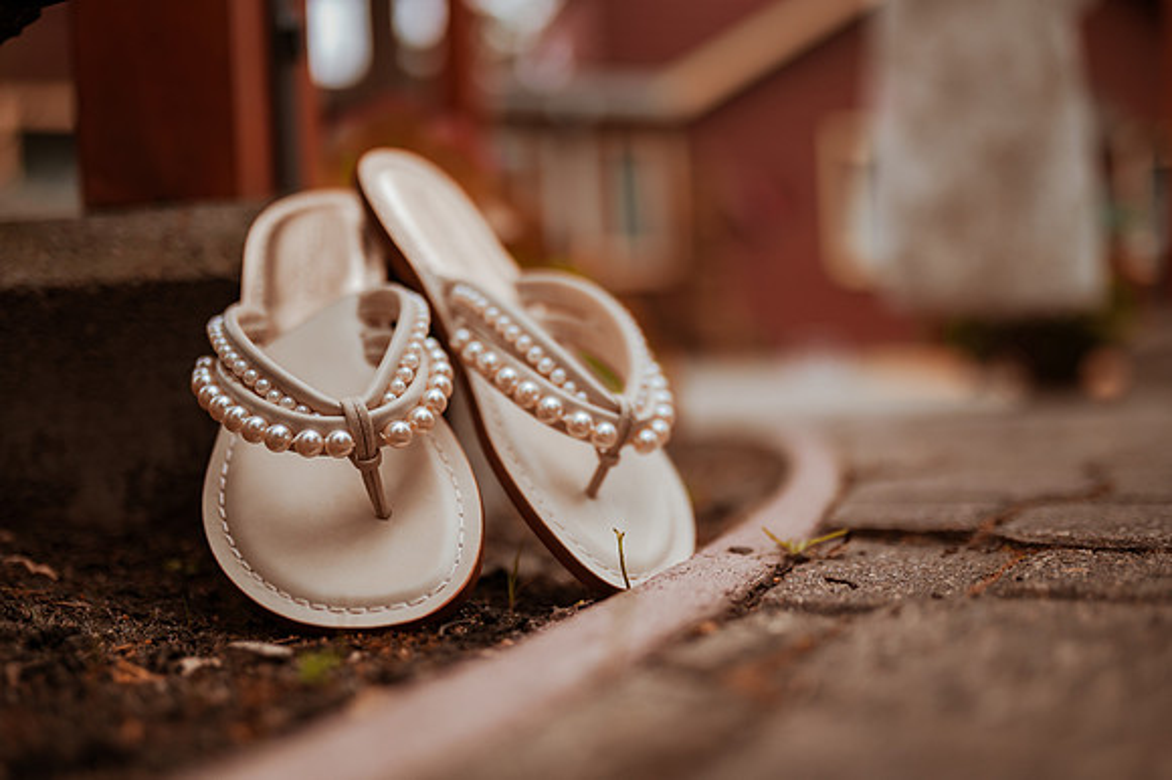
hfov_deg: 54.5
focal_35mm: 35
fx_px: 1139
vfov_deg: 37.8
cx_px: 586
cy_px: 390
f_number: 1.4
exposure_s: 1/6400
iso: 500
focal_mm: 35
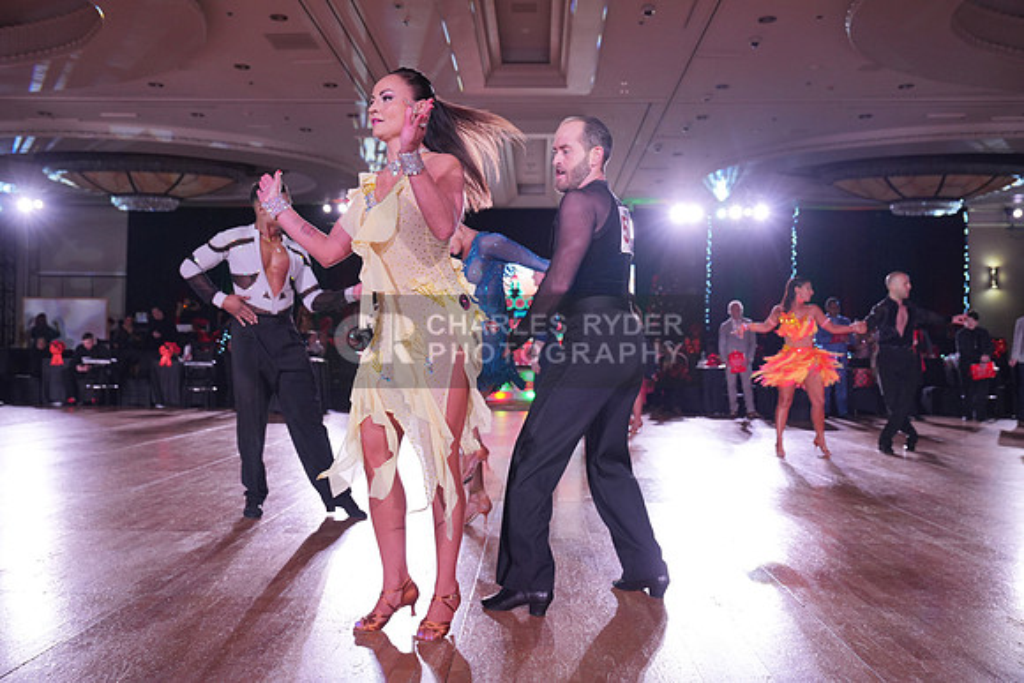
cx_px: 512
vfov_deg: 40.0
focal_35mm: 33
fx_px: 939
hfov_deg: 57.2
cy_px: 342
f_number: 4
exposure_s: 1/500
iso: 1600
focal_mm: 33
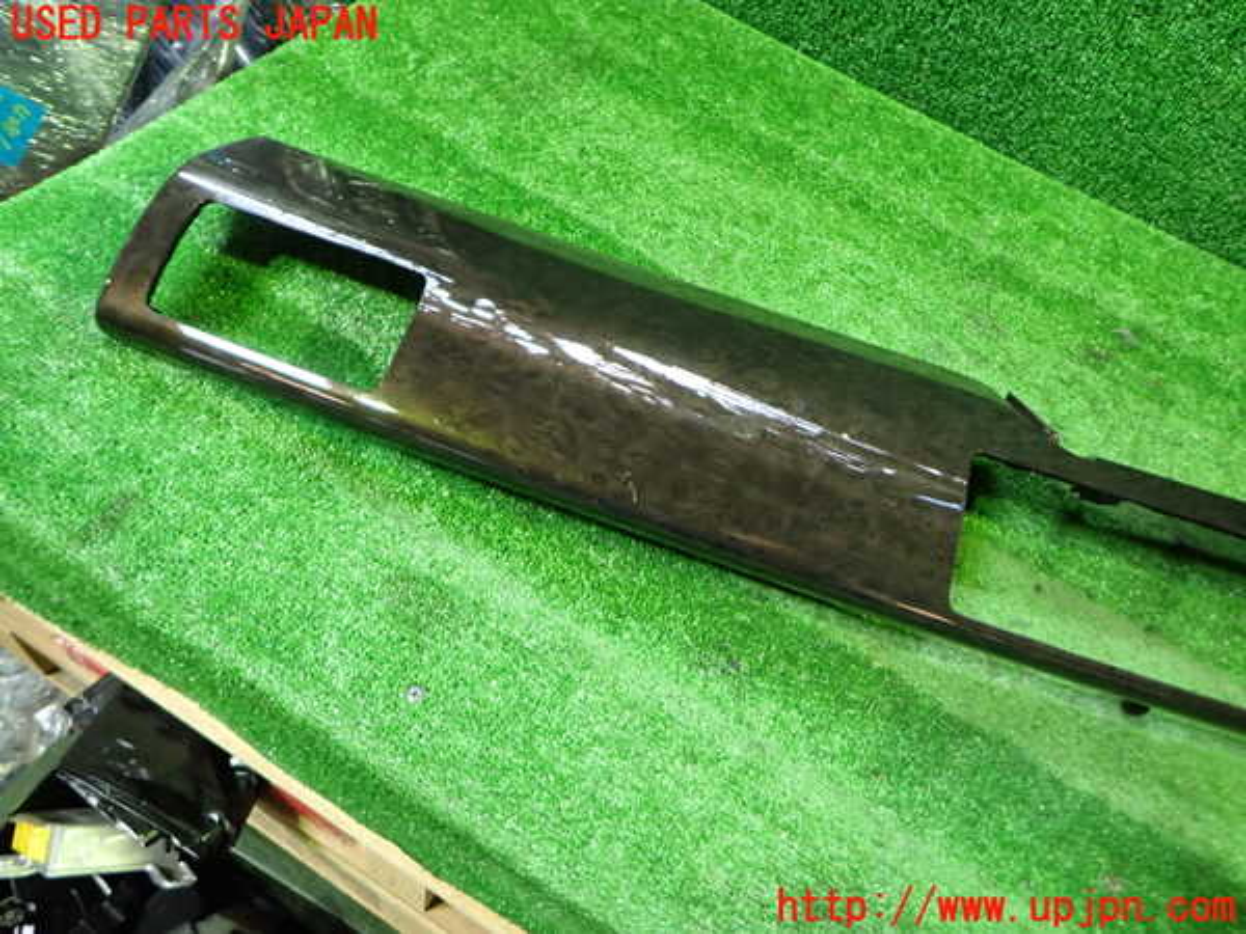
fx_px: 900
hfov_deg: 69.4
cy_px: 467
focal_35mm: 25
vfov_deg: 54.9
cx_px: 623
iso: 500
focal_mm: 4.5
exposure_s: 1/30
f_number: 2
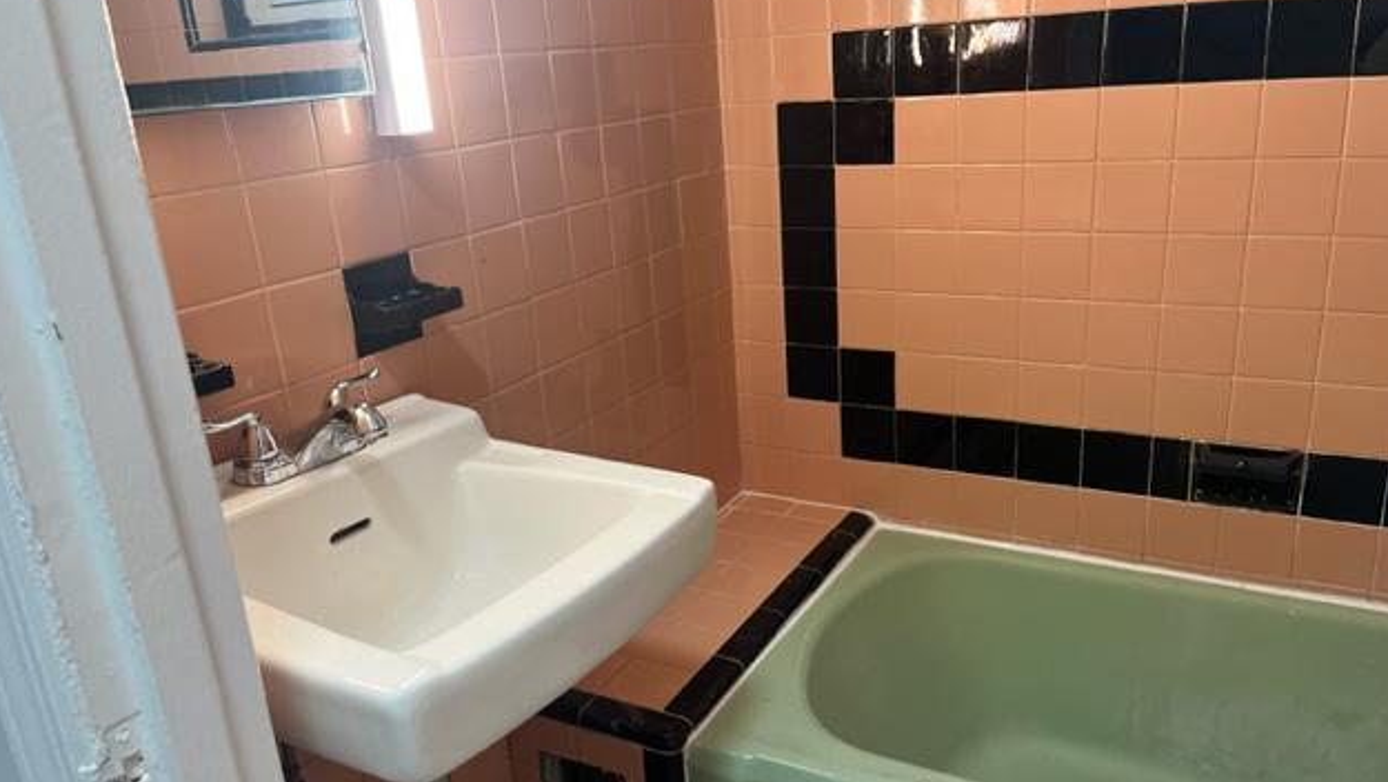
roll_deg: +4.1
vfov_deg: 40.2
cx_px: 700
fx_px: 1068
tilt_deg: -18.9
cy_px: 429
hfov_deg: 66.0
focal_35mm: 29
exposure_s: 1/120
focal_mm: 5.1
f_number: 1.6
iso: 125
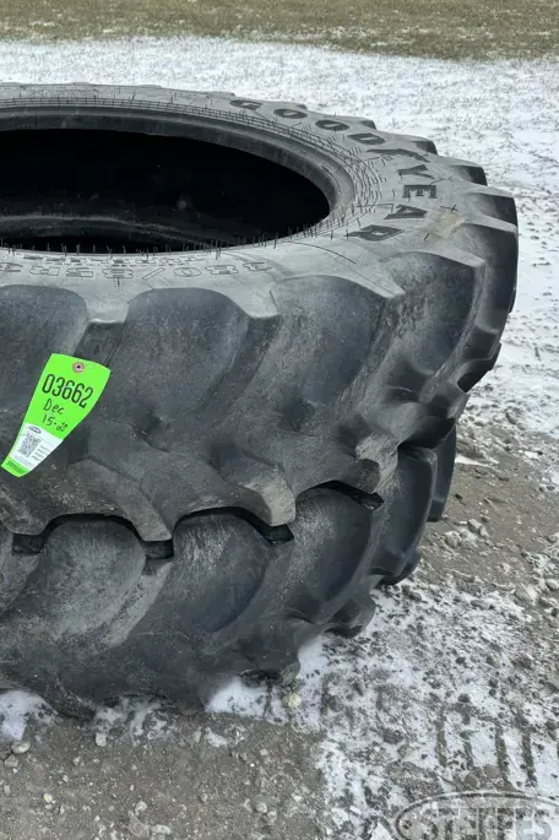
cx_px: 20
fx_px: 816
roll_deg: -1.2
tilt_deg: -30.4
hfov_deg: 34.8
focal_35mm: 35
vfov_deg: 54.4
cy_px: 433
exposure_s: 1/1395
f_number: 1.78
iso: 80
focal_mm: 6.86
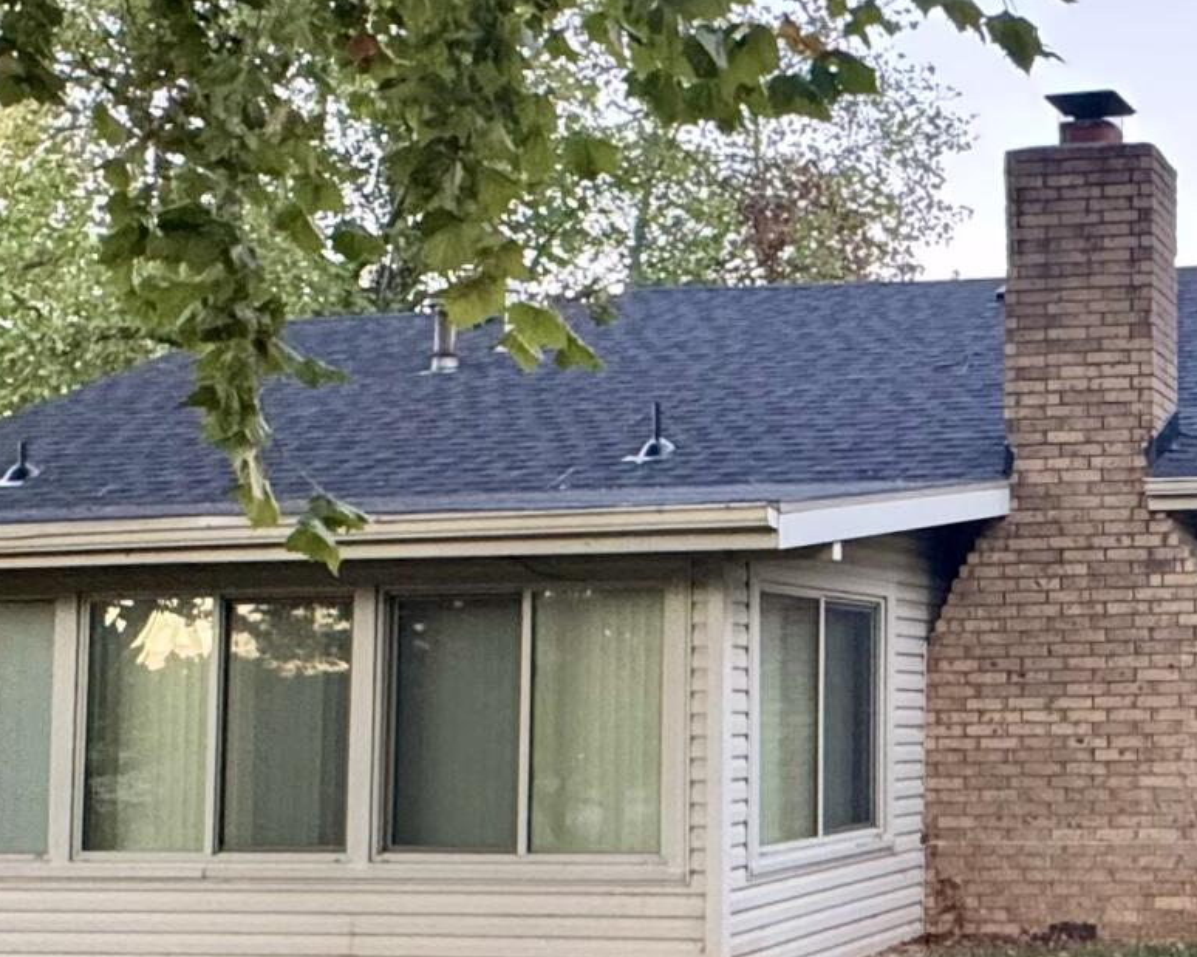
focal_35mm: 53
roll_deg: +0.6
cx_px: 1321
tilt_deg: +3.1
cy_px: 595
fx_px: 1877
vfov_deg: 28.5
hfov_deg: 31.4
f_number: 2.2
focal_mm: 2.22
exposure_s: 1/83
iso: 320
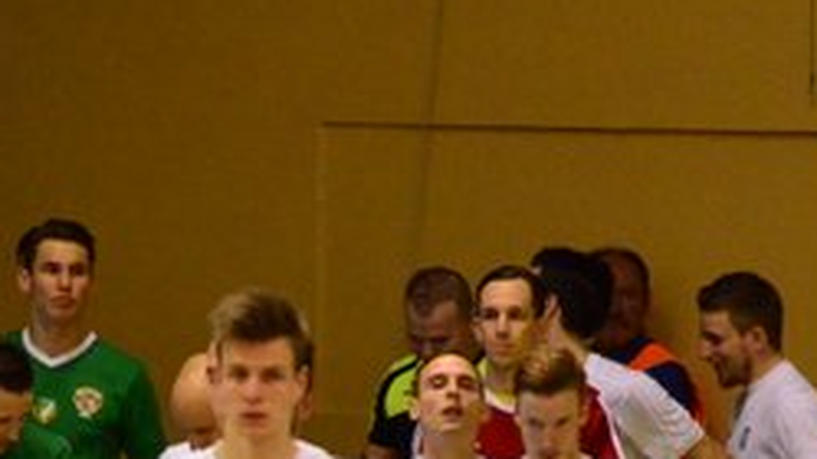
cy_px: 728
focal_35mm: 780
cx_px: -30
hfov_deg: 2.8
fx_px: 16889
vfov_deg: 1.6
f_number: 4.8
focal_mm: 155
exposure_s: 1/500
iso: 4000
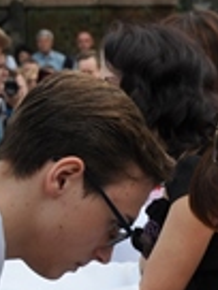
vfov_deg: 5.3
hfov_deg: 4.0
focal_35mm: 369
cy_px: 376
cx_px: 147
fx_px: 3098
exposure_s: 1/320
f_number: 9
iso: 200
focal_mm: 58
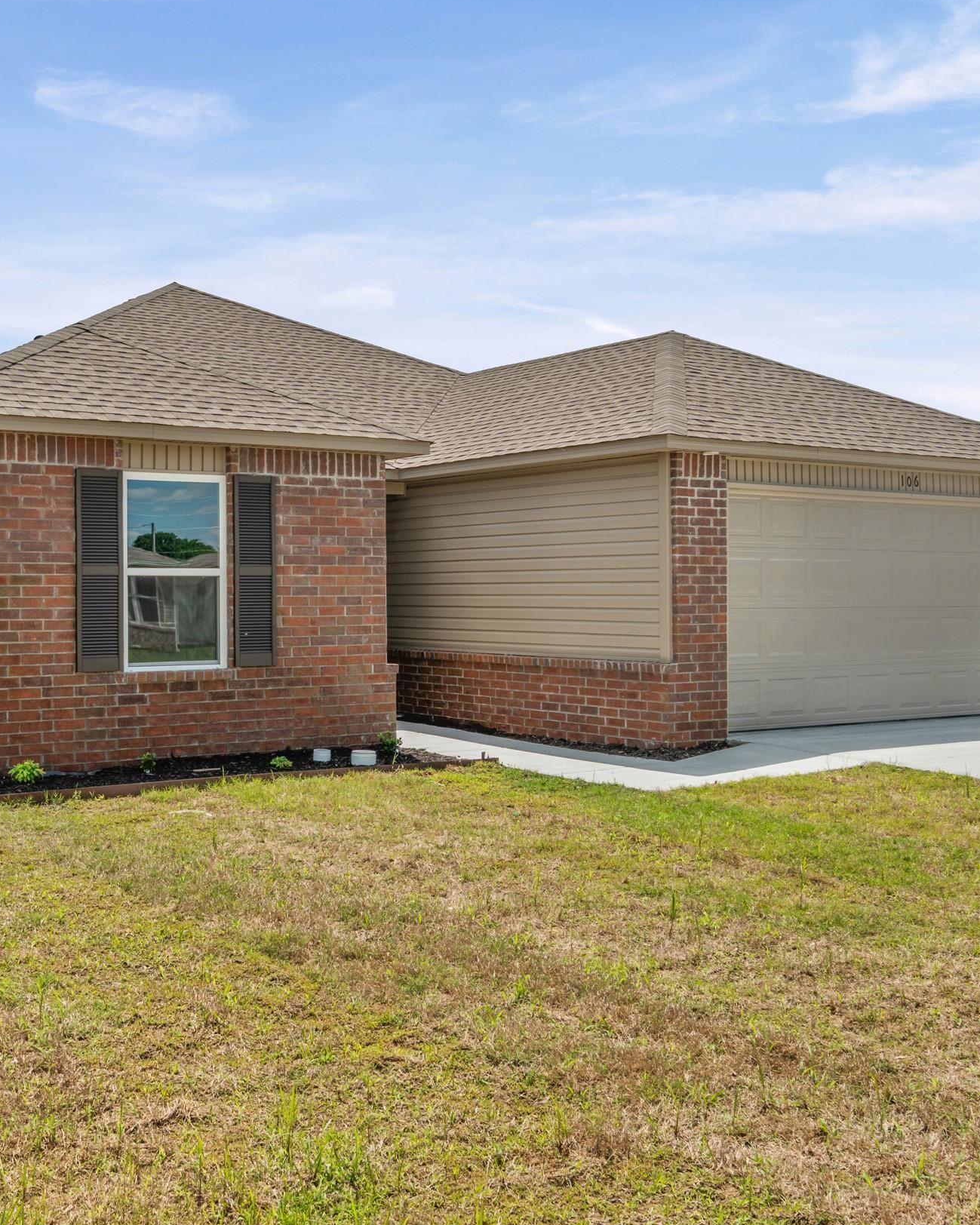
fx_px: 1414
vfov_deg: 46.8
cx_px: 352
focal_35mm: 39
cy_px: 606
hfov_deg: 37.9
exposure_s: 1/160
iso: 250
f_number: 9
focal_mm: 18
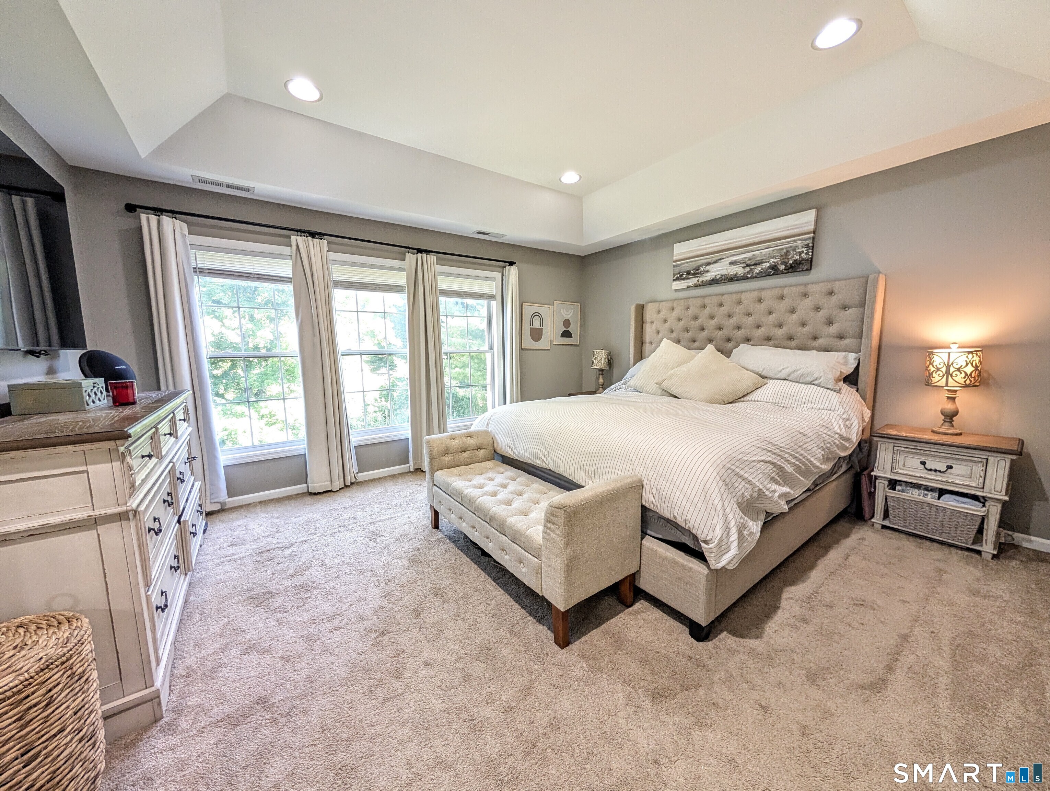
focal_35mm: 12
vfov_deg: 94.6
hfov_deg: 110.5
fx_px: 365
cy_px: 396
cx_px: 525
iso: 348
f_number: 1.7
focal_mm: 2.02
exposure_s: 1/120
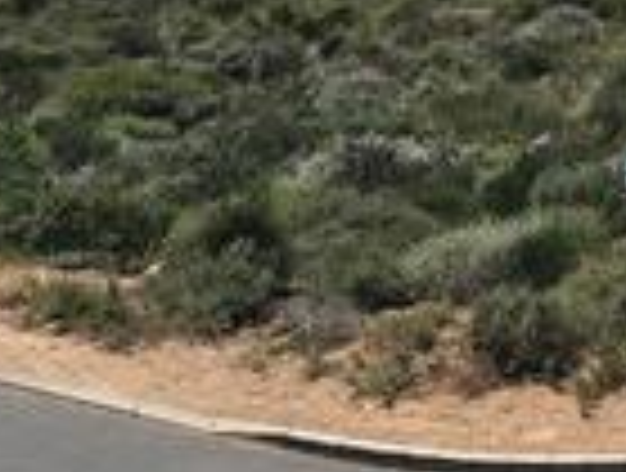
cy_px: -679
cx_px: 721
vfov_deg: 9.9
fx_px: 2393
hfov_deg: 14.5
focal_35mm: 132
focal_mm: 6.3
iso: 12
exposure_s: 1/1225
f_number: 1.7
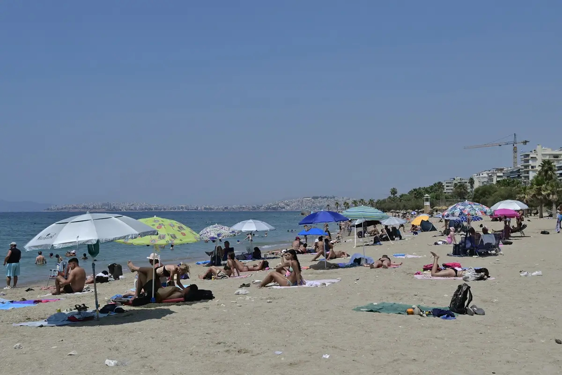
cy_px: 188
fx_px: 656
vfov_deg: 31.9
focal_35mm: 42
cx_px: 281
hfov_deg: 46.4
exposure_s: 1/400
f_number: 9
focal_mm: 28.5
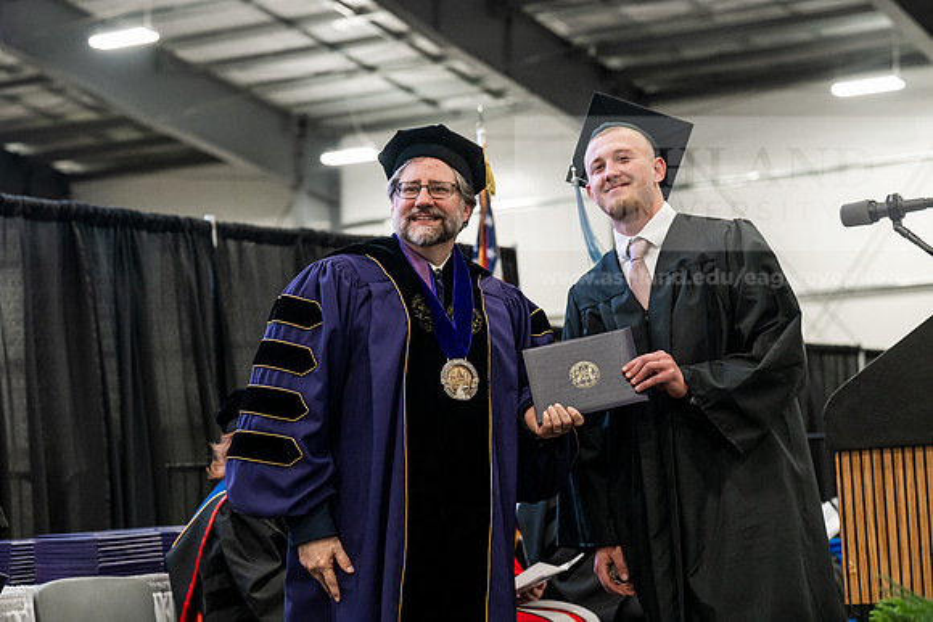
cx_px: 466
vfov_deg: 15.9
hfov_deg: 23.6
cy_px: 311
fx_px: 2229
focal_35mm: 86
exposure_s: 1/200
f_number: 4.5
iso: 4000
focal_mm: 86
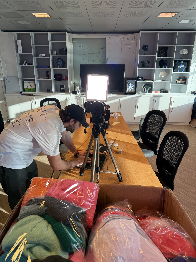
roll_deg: -0.8
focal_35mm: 24
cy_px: 131
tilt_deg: -19.0
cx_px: 98
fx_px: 181
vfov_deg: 71.6
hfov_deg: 56.8
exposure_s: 1/100
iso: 64
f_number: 1.78
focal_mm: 6.76
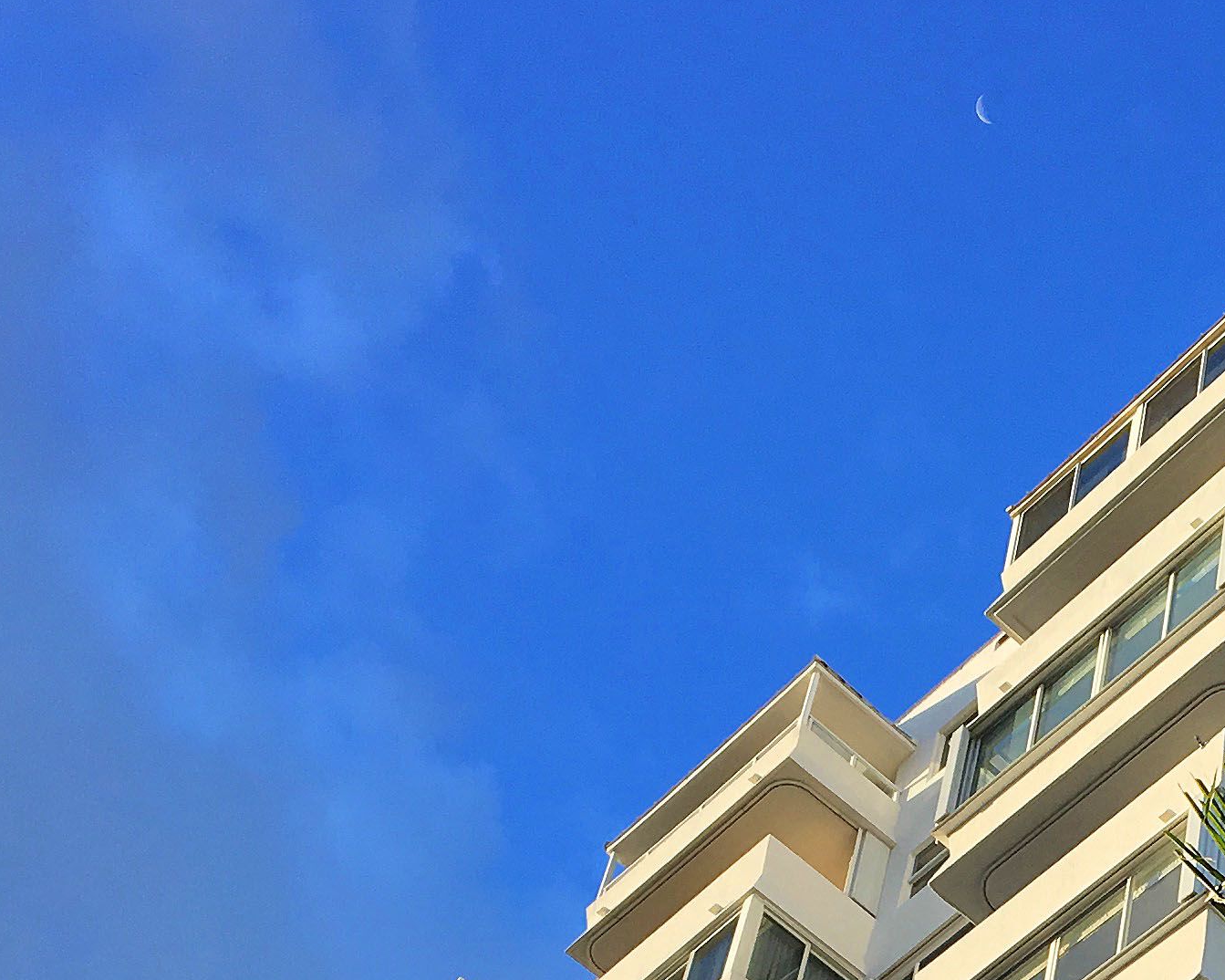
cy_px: 1243
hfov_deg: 21.8
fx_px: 3081
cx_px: 1164
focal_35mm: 85
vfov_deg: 17.1
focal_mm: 4.15
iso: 25
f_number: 2.2
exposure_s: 1/927
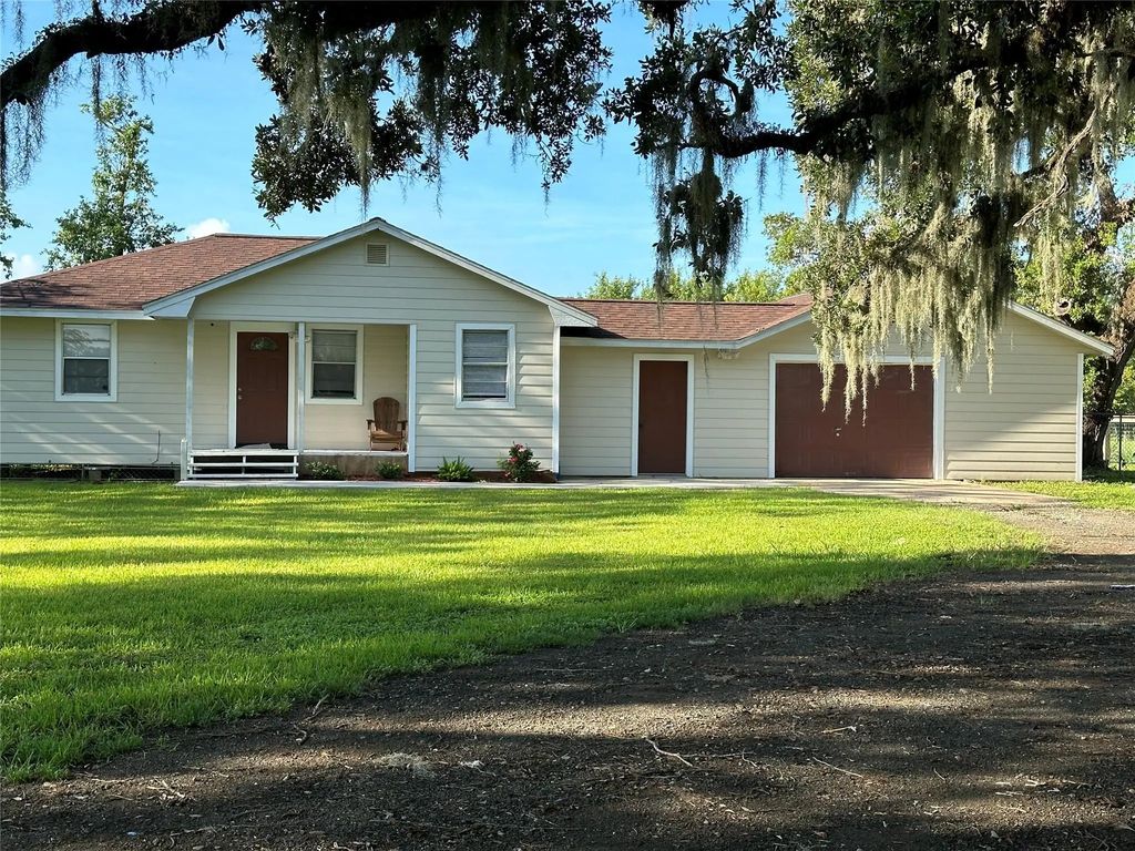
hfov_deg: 39.7
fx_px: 1574
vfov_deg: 30.3
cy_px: 426
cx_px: 568
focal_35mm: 48
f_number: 1.78
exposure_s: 1/1185
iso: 64
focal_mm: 6.86
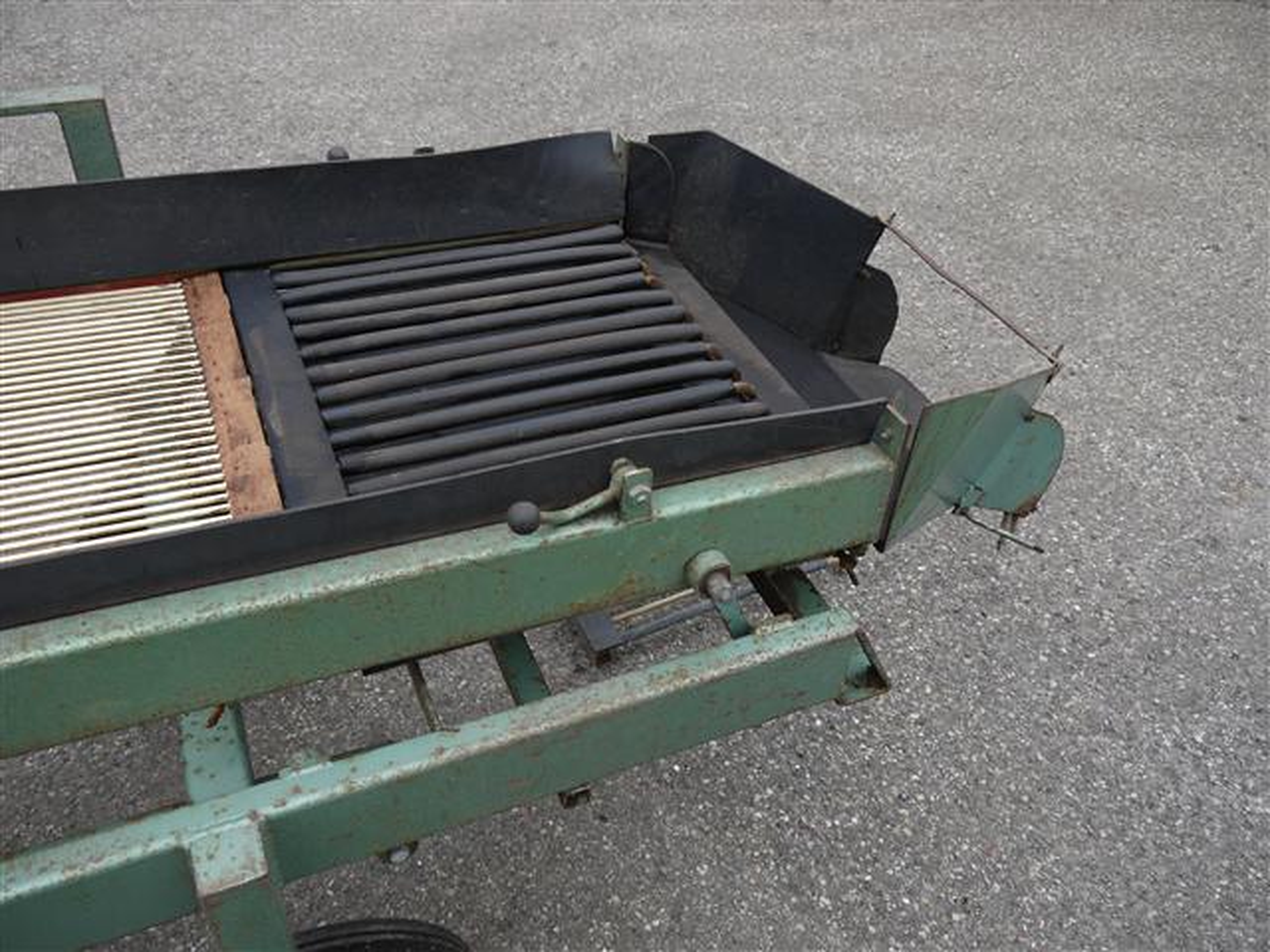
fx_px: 1101
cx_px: 635
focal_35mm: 30
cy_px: 476
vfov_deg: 46.8
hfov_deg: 60.0
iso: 100
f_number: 5
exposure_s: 1/160
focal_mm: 15
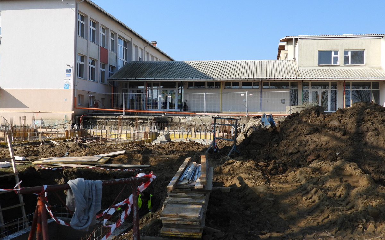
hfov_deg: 56.7
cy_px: 114
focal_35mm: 34
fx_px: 357
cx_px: 192
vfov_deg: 37.3
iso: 100
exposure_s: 1/1000
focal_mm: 5.8
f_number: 3.2
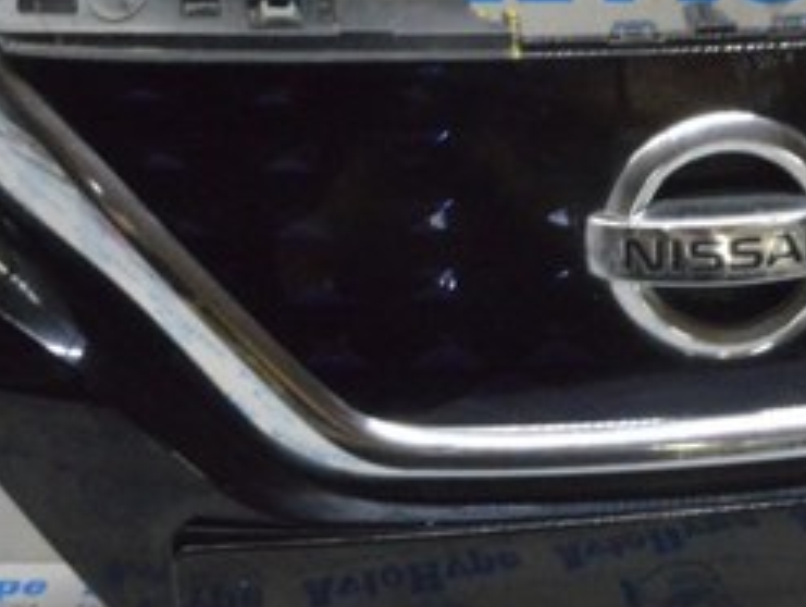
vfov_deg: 17.9
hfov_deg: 23.6
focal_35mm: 82
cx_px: 568
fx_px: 1912
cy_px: 162
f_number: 20
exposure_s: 1/20
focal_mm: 22
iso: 6400
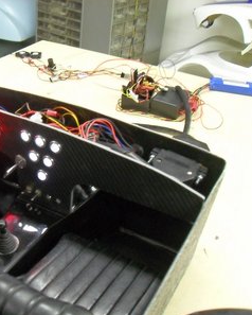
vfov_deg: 40.3
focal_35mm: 46
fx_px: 428
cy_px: 158
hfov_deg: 32.0
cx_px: 56
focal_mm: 6.2
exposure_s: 1/15
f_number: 2.8
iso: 320
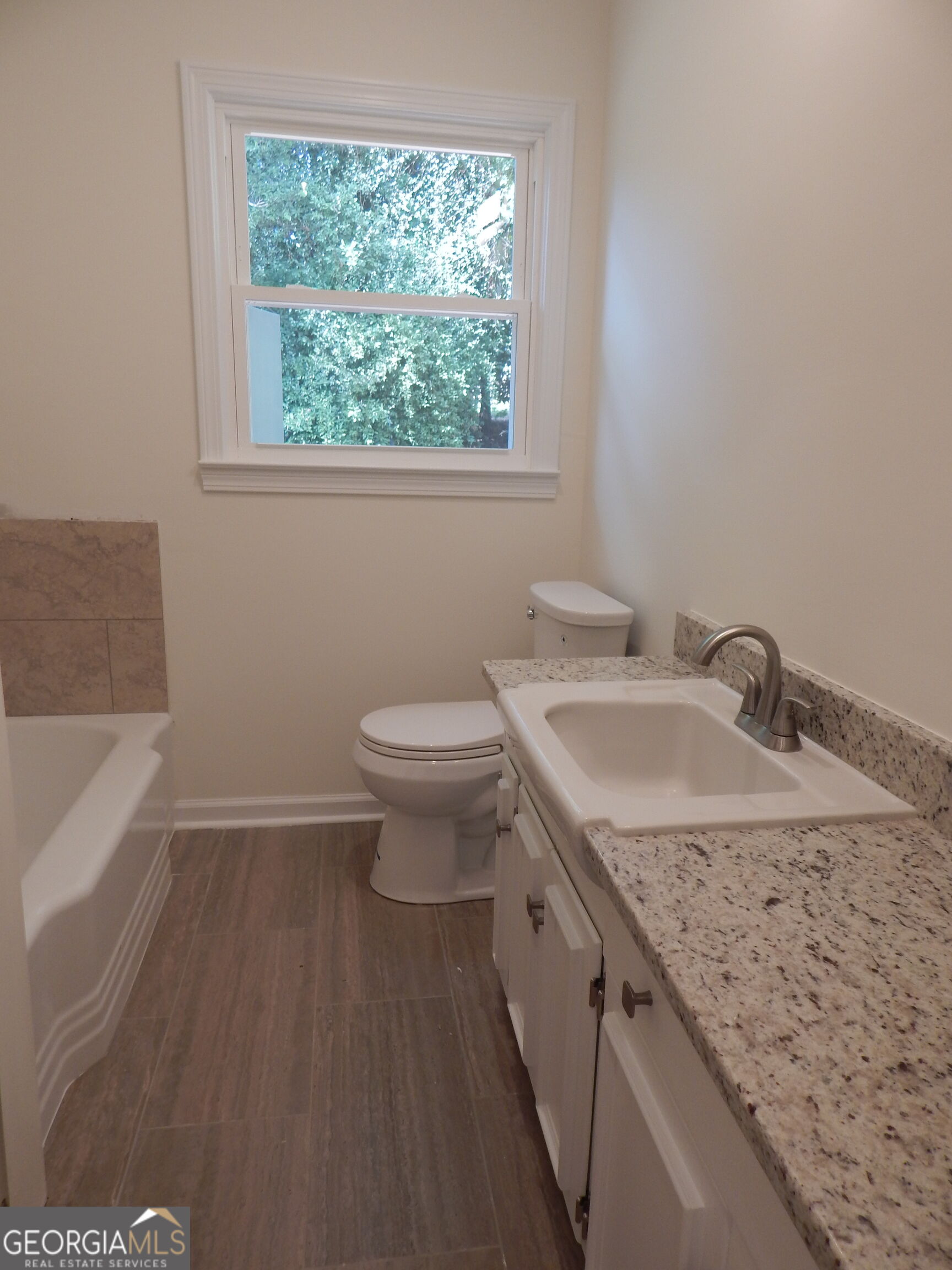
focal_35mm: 22
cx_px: 476
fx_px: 807
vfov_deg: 76.4
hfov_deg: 61.1
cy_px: 635
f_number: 3
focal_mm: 4
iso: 125
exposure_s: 1/50
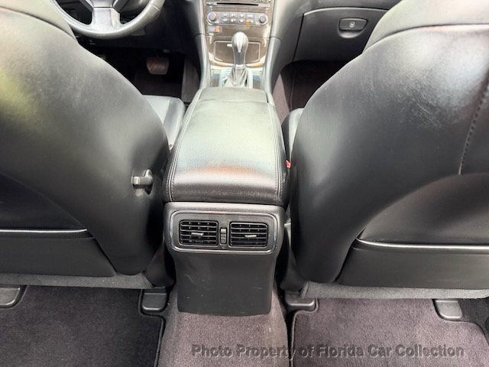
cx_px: 244
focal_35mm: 24
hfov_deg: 71.6
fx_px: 339
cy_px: 184
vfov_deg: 56.8
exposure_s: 1/60
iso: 800
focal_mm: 6.76
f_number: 1.78
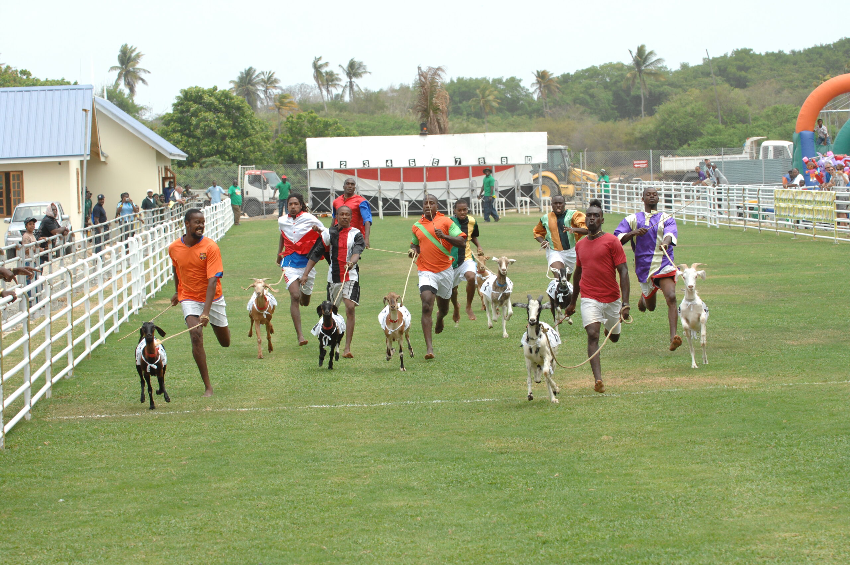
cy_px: 282
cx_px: 425
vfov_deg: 10.1
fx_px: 3183
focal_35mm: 135
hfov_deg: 15.2
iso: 400
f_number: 7.1
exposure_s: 1/640
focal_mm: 90
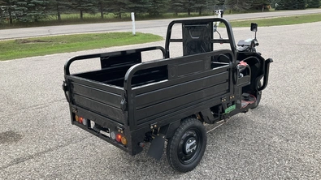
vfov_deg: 36.7
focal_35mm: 32
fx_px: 272
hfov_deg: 61.0
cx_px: 162
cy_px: 92
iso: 25
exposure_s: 1/635
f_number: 1.8
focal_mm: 3
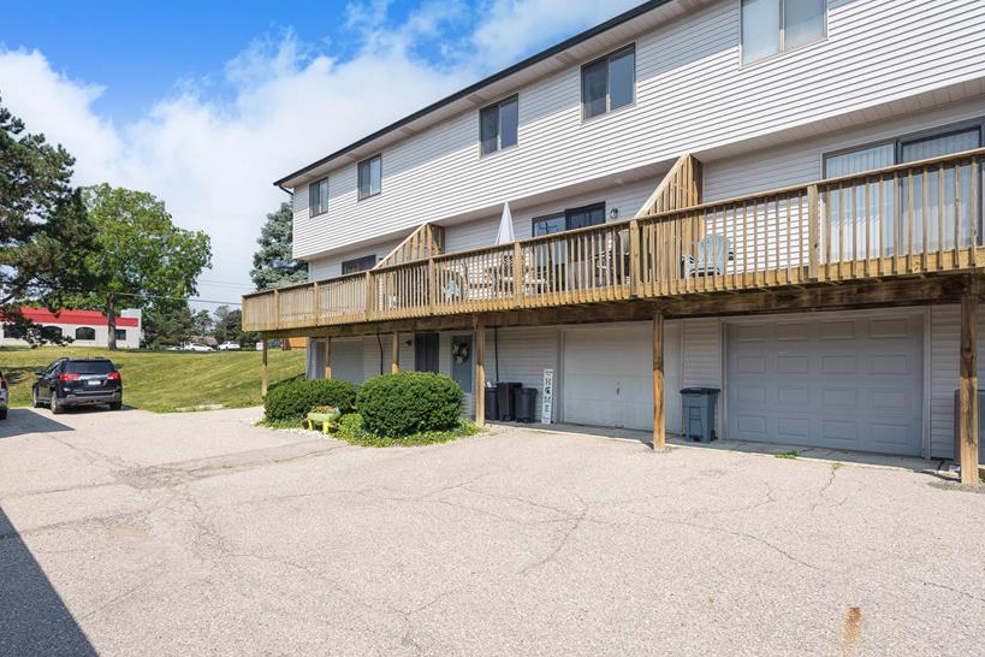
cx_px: 451
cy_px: 357
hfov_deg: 83.8
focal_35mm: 20
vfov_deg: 61.8
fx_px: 547
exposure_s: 1/500
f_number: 7.1
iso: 250
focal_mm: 16
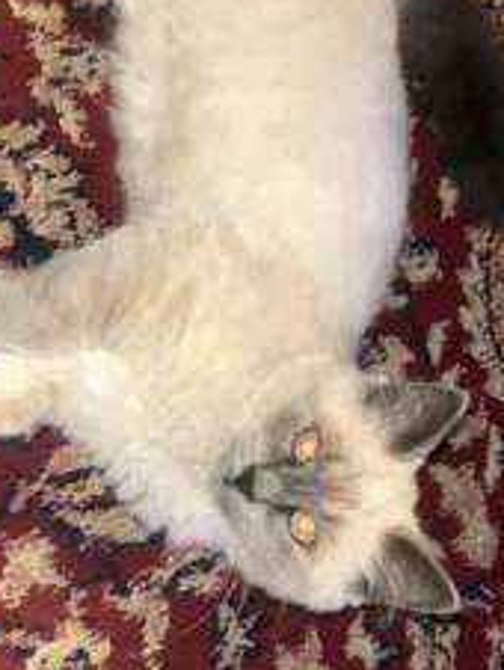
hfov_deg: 31.5
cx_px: 213
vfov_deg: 41.1
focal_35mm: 46
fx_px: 891
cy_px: 371
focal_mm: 5.7
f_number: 1.5
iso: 80
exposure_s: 1/17
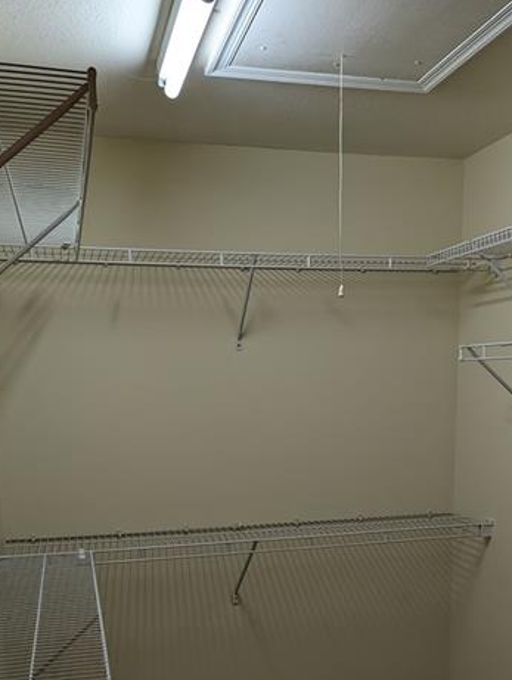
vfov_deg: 45.4
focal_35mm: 40
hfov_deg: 36.0
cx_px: 286
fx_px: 787
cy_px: 497
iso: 76
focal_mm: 6.81
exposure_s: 1/60
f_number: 1.85
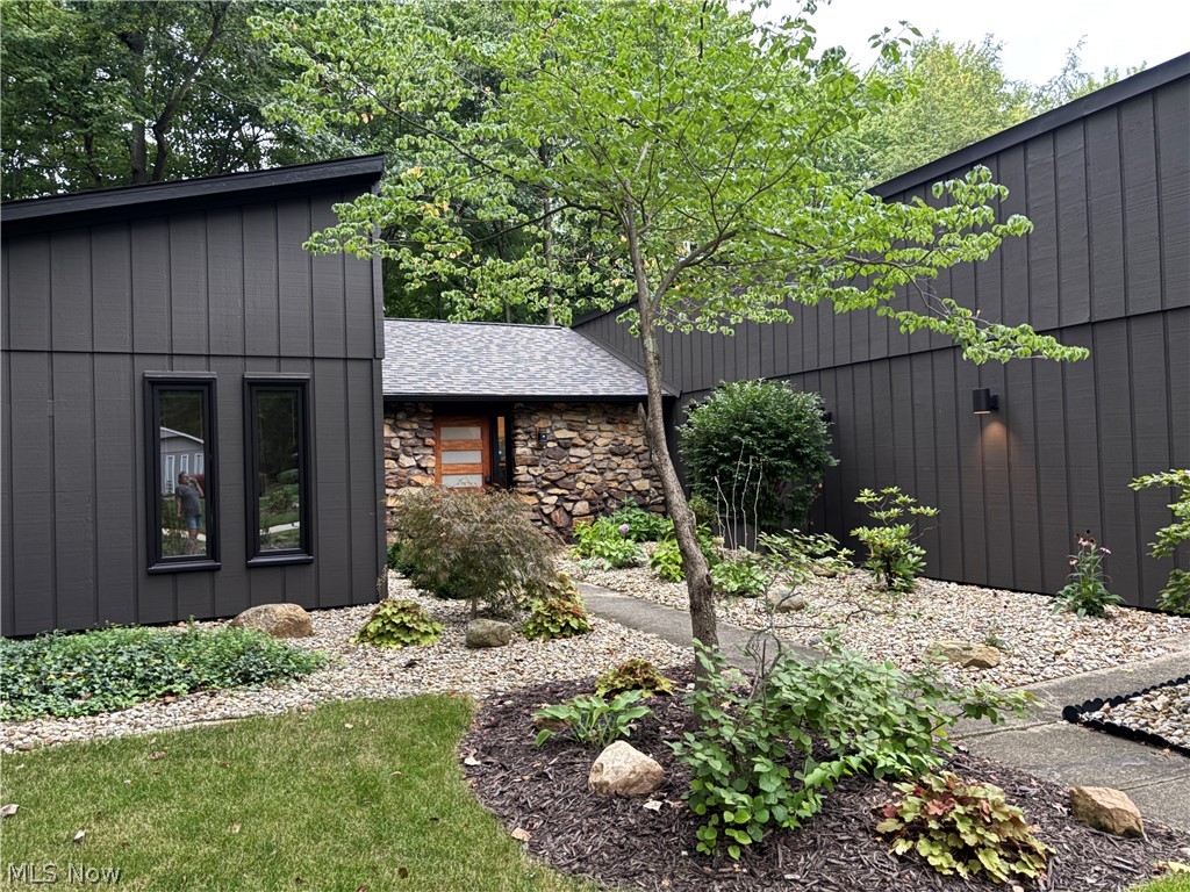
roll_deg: +1.3
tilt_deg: +1.7
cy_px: 446
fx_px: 894
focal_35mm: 26
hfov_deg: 67.3
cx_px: 595
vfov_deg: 53.1
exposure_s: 1/60
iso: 250
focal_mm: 5.96
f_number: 1.6
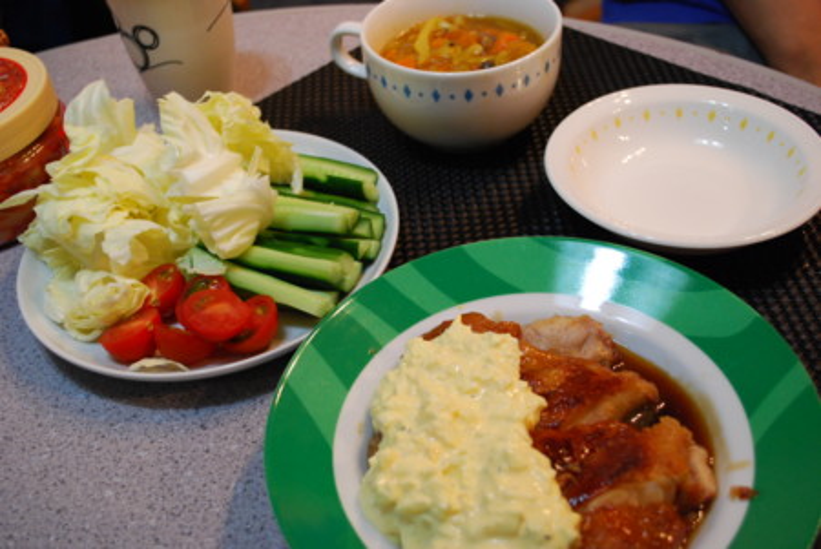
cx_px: 410
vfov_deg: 32.0
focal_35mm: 42
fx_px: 959
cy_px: 274
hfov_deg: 46.4
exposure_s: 1/30
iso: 900
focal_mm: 28
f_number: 4.5
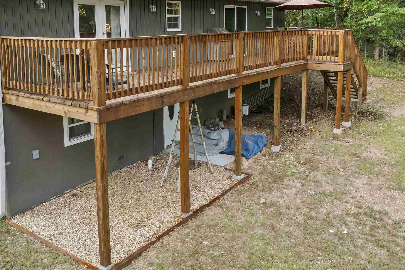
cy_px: 82
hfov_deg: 54.3
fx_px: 394
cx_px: 179
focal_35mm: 35
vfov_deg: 37.3
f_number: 2.8
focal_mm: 12.29
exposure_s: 1/160
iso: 400
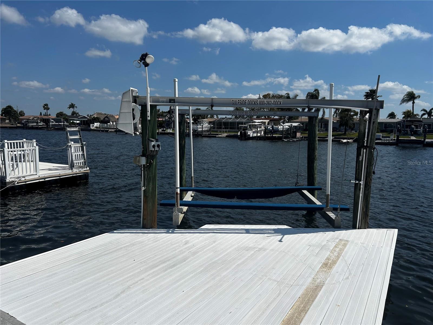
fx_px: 325
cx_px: 216
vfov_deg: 53.1
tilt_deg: -6.4
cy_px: 162
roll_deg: -0.9
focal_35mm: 26
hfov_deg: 67.3
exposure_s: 1/11364
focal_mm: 5.7
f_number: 1.5
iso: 50
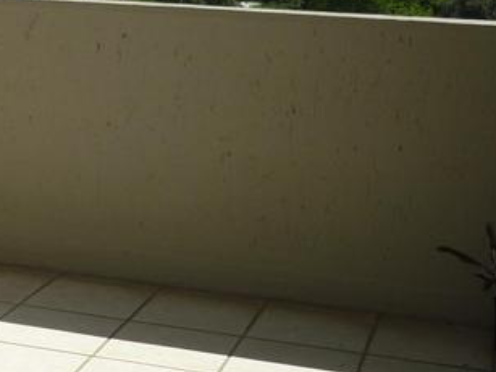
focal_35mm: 86
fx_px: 1232
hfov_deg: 22.0
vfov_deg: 17.1
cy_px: 150
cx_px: 16
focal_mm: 5.5
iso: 100
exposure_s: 1/320
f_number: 8
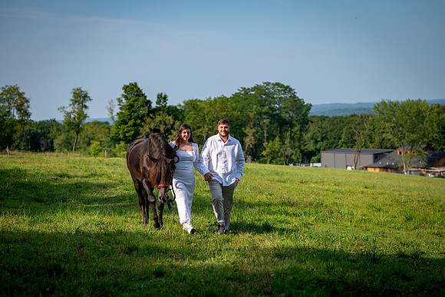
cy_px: 149
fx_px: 960
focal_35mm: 78
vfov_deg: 17.6
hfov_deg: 26.1
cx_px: 222
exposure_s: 1/3200
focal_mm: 70
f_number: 3.5
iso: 200
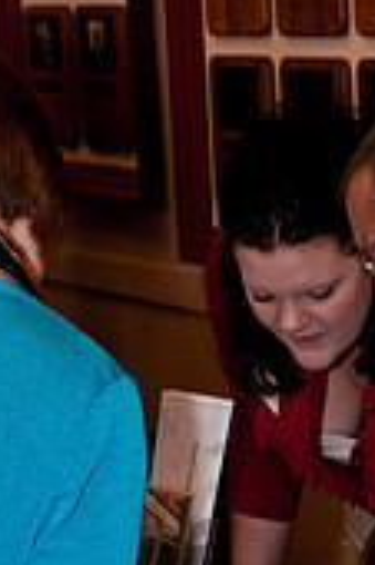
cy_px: 362
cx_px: 294
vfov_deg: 14.3
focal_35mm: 143
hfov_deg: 9.6
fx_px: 2239
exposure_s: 1/60
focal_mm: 36
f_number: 6.3
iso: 640
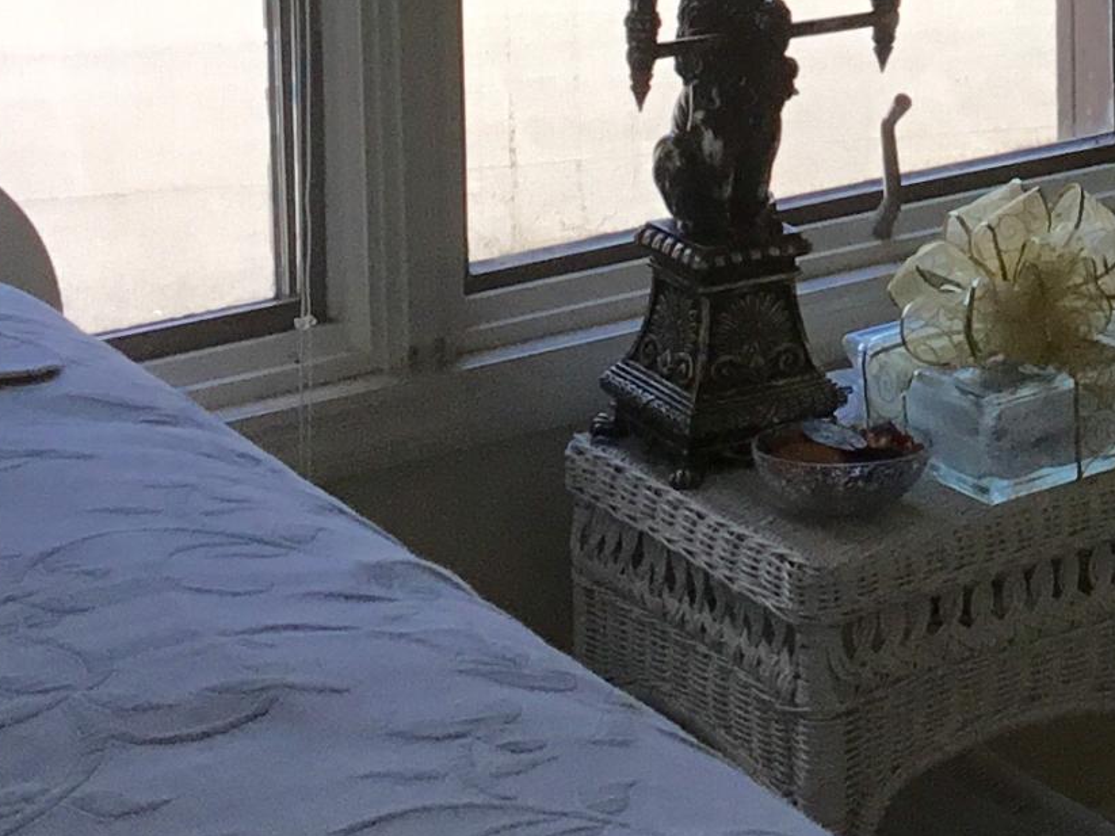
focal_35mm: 113
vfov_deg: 12.5
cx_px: 1297
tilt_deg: -7.5
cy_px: -388
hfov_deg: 16.8
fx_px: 3639
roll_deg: -0.6
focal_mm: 3.3
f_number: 2.4
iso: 32
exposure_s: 1/120
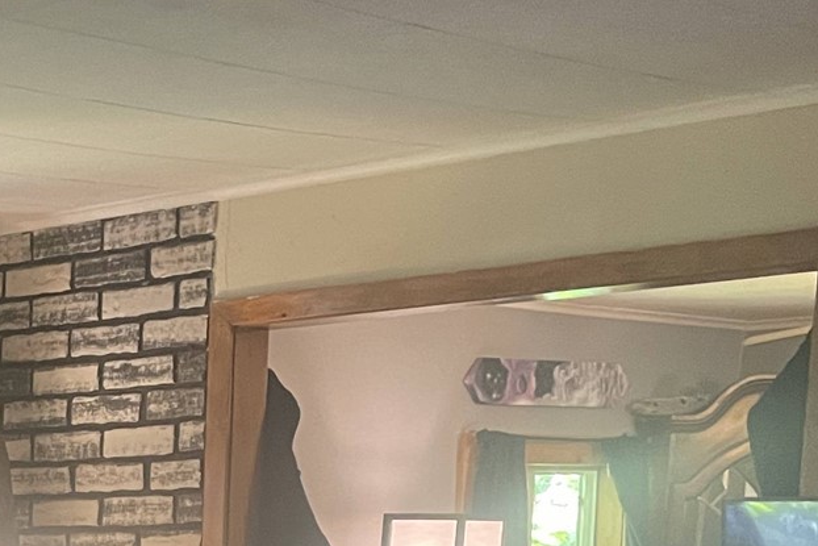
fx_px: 2023
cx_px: -329
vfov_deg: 14.4
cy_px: 810
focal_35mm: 89
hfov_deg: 20.3
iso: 640
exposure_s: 1/40
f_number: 1.6
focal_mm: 4.2
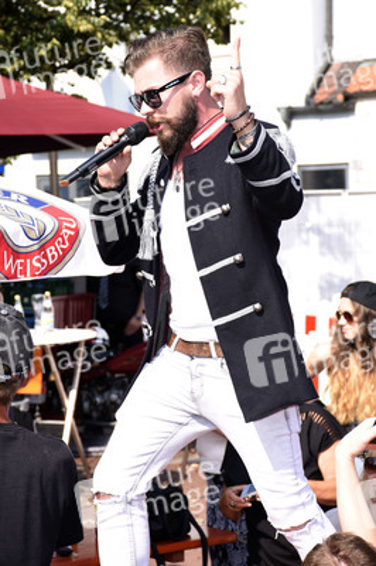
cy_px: 283
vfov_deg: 18.2
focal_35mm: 112
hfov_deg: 12.2
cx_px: 188
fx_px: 1765
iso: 100
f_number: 6.3
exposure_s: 1/160
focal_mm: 75
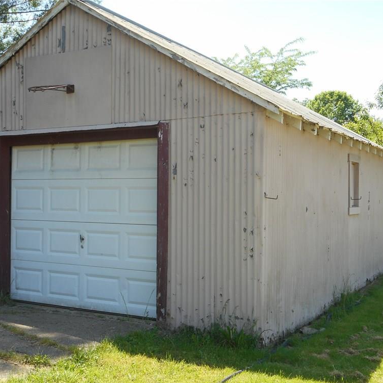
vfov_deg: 36.1
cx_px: 154
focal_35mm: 47
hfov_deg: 35.9
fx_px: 588
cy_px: 195
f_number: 4.5
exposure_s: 1/125
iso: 80
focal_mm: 6.9
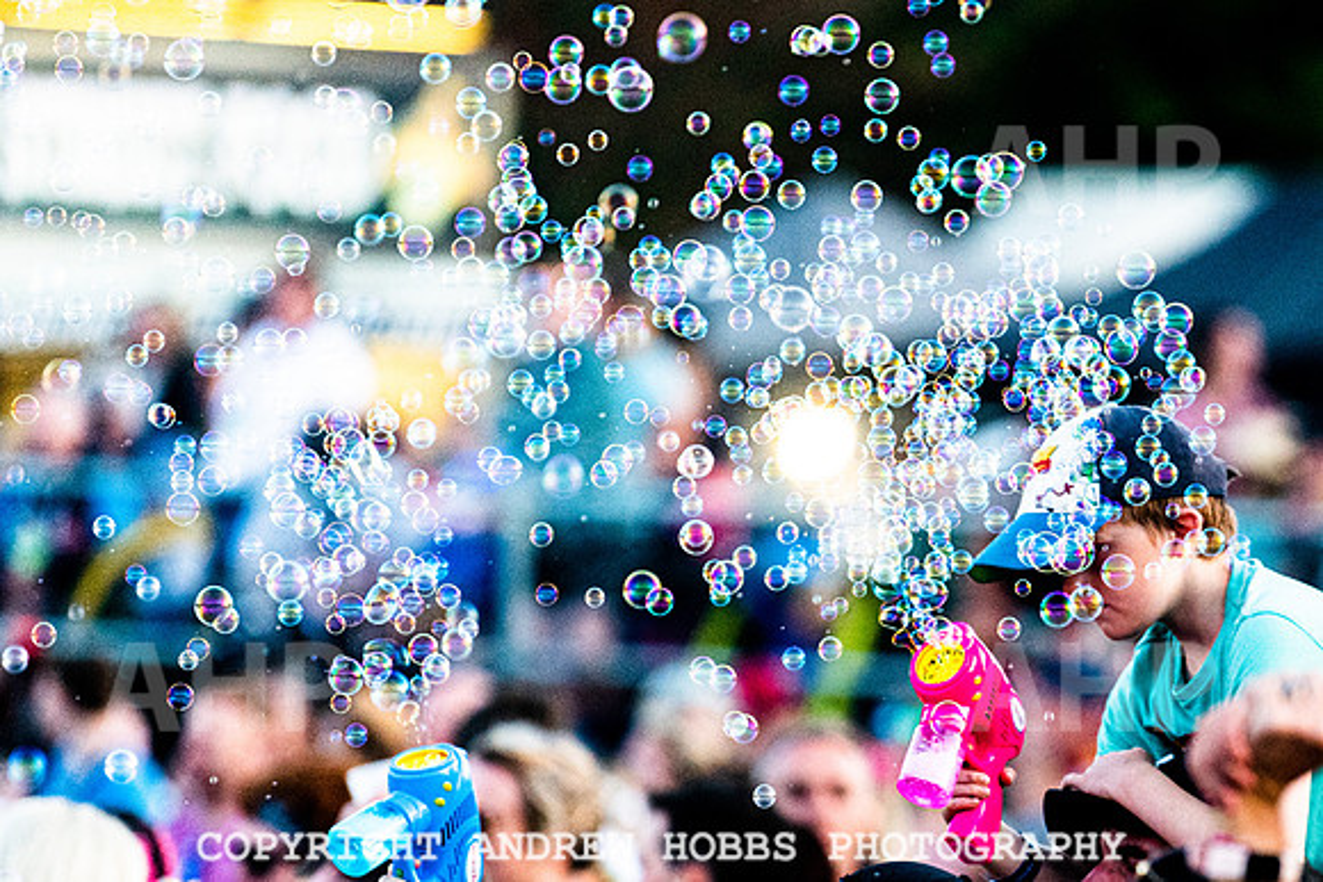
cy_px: 723
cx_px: 1139
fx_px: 14984
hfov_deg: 5.1
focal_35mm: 408
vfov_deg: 3.4
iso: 800
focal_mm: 200
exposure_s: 1/1000
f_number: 2.8
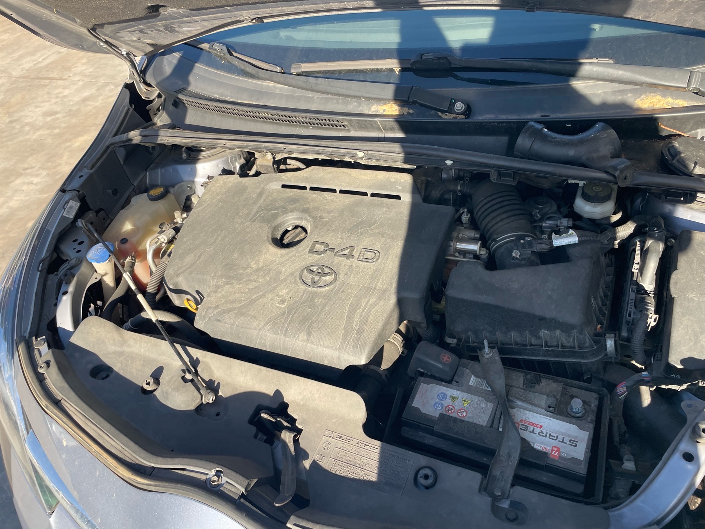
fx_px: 530
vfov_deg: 53.1
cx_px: 352
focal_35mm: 26
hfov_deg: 67.3
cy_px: 264
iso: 32
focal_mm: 4.2
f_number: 1.6
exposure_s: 1/509
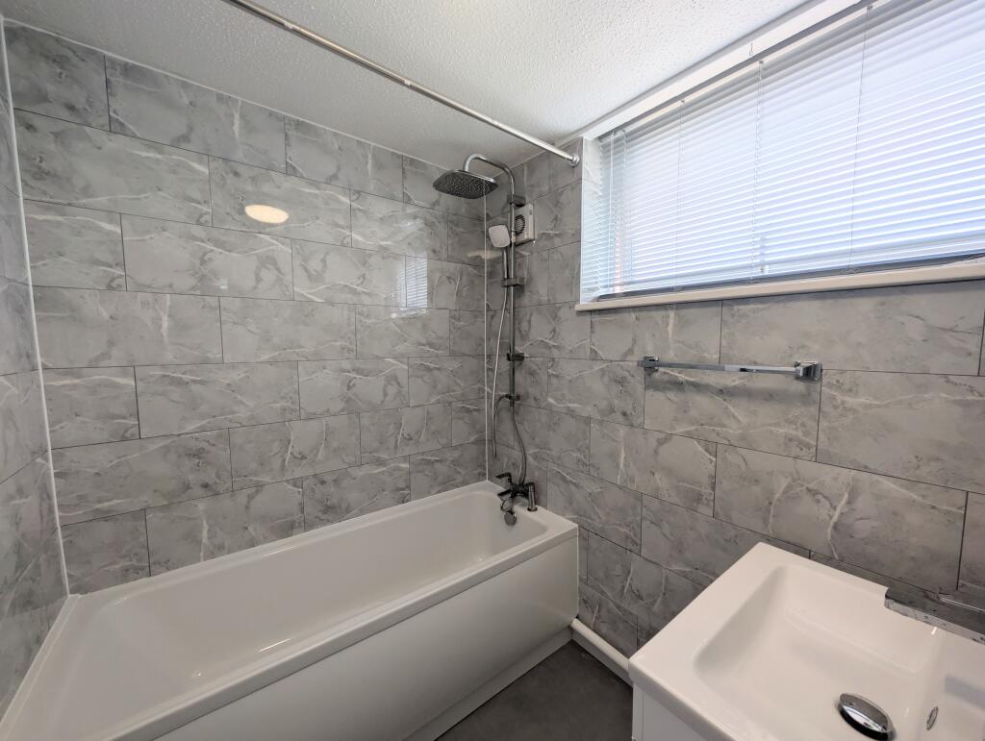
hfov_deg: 110.5
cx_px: 492
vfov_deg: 94.6
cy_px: 370
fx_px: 342
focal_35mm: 12
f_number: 1.7
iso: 44
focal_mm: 2.02
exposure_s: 1/267
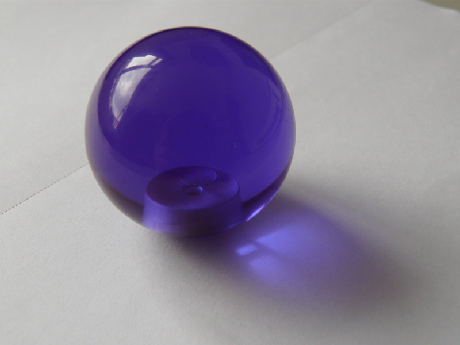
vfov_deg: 30.9
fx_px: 625
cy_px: 172
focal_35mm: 47
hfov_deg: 40.4
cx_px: 230
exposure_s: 1/125
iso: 100
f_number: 3.2
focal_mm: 7.7
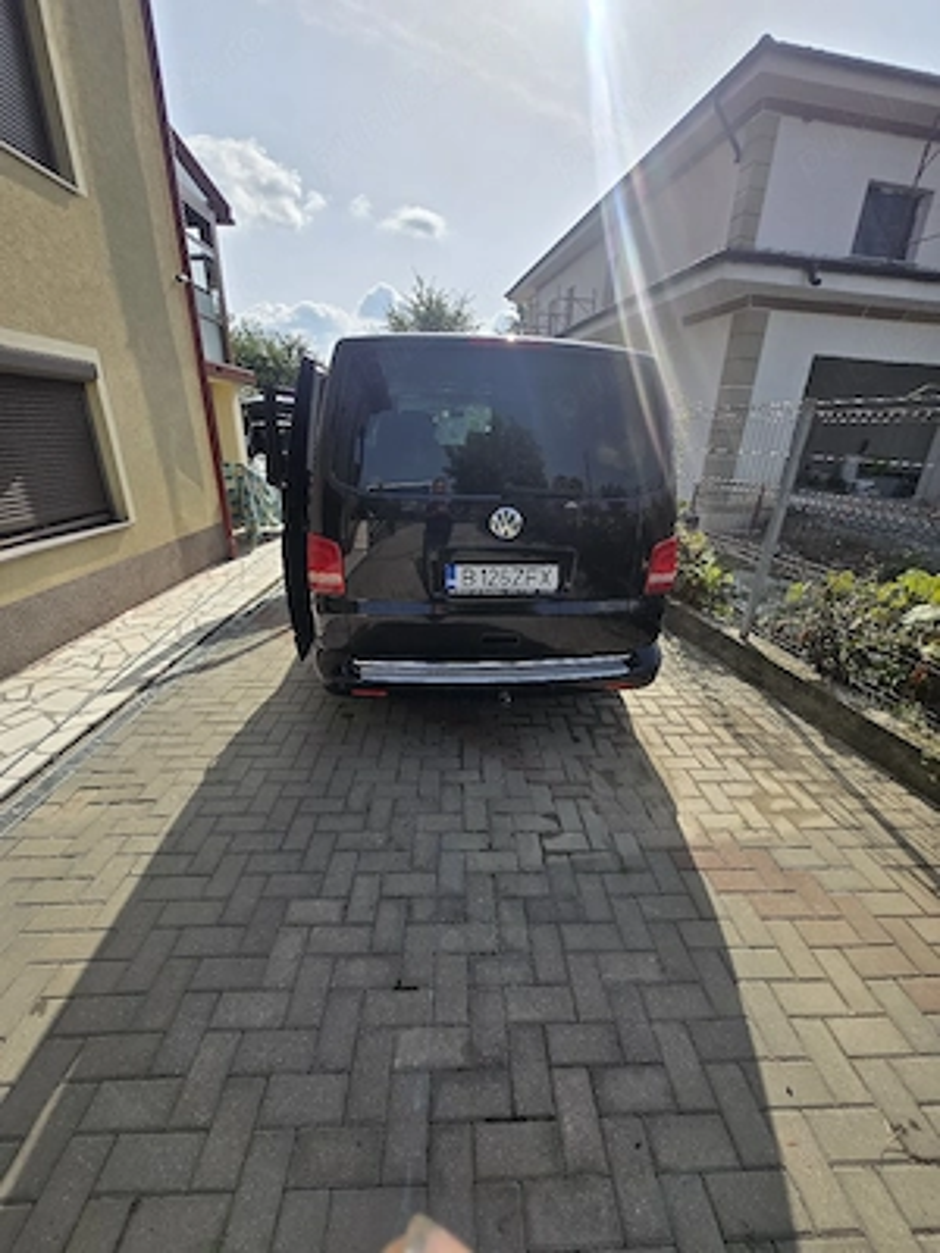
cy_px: 626
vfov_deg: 106.2
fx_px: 471
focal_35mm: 13
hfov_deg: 89.9
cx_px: 470
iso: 25
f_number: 2.2
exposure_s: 1/1667
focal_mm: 1.7
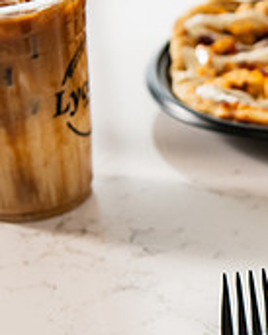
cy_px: 230
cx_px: 411
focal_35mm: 159
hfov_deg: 9.4
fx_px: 1575
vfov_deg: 12.1
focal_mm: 50
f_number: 4
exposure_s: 1/200
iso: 400
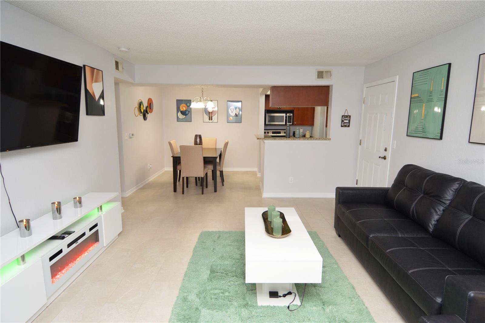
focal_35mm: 18
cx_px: 242
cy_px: 162
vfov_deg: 67.3
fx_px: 242
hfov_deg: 90.1
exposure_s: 1/60
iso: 560
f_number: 4
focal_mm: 12
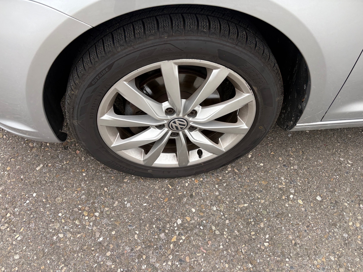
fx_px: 273
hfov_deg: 67.3
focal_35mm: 26
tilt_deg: -51.9
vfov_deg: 53.1
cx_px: 182
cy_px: 136
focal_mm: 5.96
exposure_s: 1/249
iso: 50
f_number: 1.6
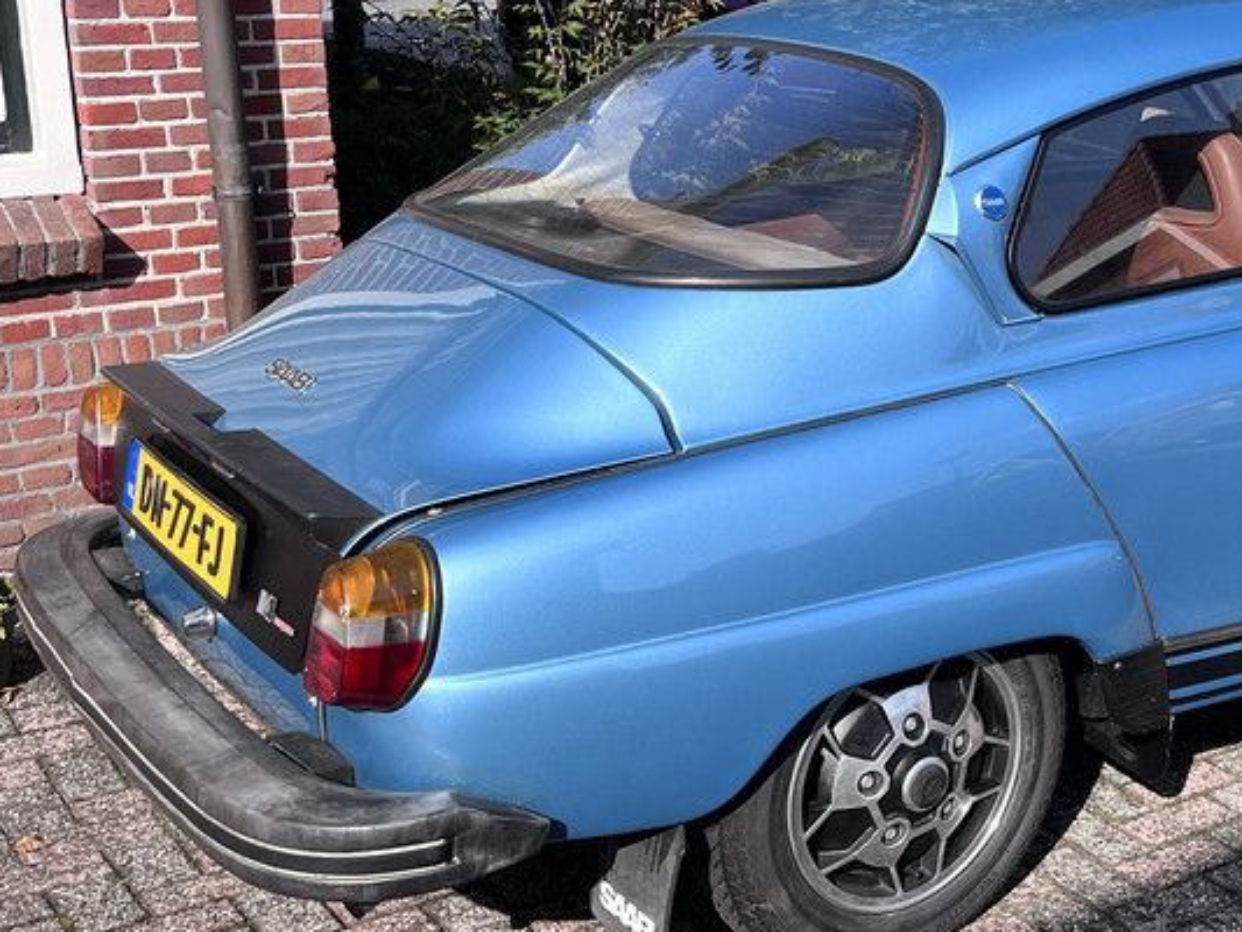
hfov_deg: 34.9
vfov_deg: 27.9
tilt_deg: -12.9
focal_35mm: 52
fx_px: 1866
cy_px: 312
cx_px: 1096
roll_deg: +0.0
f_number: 1.6
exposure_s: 1/2062
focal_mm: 5.1
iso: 50
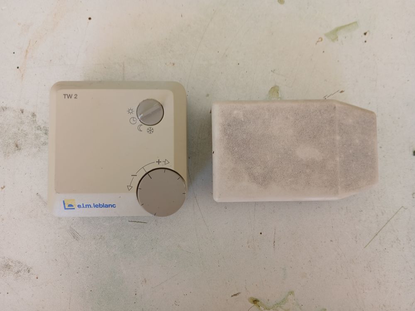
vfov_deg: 53.1
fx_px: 312
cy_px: 156
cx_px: 208
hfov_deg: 67.3
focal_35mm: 26
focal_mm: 3.98
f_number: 1.8
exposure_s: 1/50
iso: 25
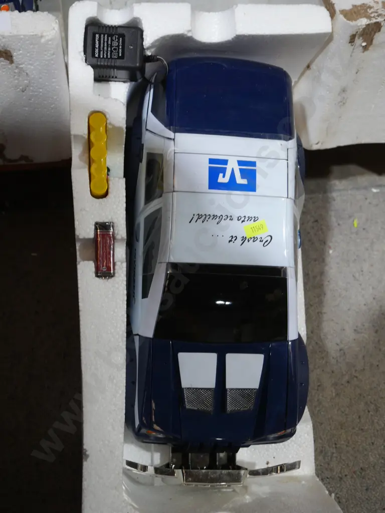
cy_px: 256
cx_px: 192
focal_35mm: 46
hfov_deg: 31.5
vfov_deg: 41.2
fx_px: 682
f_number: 5.1
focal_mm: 23
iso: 500
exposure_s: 1/60
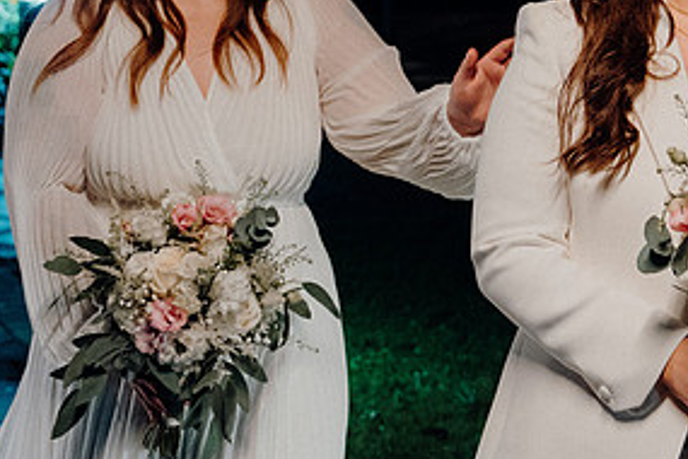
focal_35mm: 128
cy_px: 146
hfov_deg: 16.0
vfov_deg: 10.7
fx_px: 2446
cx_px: 473
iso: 3200
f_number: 3.5
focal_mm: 42
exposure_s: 1/160
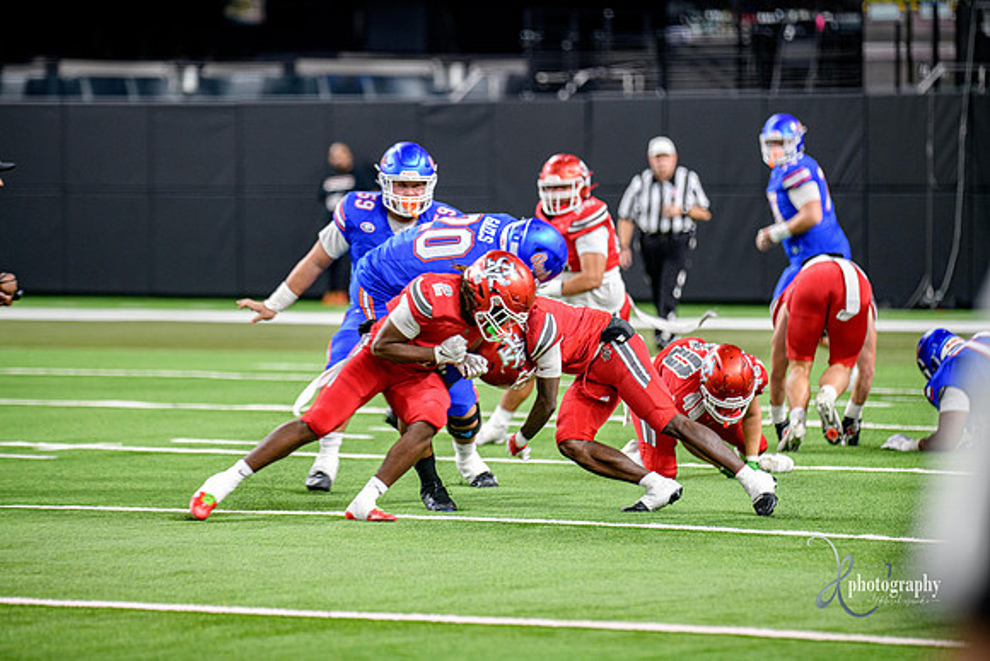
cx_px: 495
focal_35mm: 250
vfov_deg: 5.5
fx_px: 6876
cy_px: 330
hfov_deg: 8.2
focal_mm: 250
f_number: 2.8
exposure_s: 1/400
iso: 1250
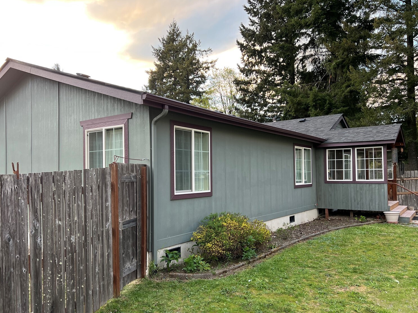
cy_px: 167
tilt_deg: +0.0
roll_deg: +0.2
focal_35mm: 28
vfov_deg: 49.7
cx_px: 212
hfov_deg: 63.5
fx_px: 338
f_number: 1.5
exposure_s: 1/121
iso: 80
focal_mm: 5.7
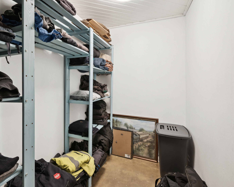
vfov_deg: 70.8
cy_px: 90
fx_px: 132
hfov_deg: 82.4
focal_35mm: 19
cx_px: 95
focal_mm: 16
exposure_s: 1/4
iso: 640
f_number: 9
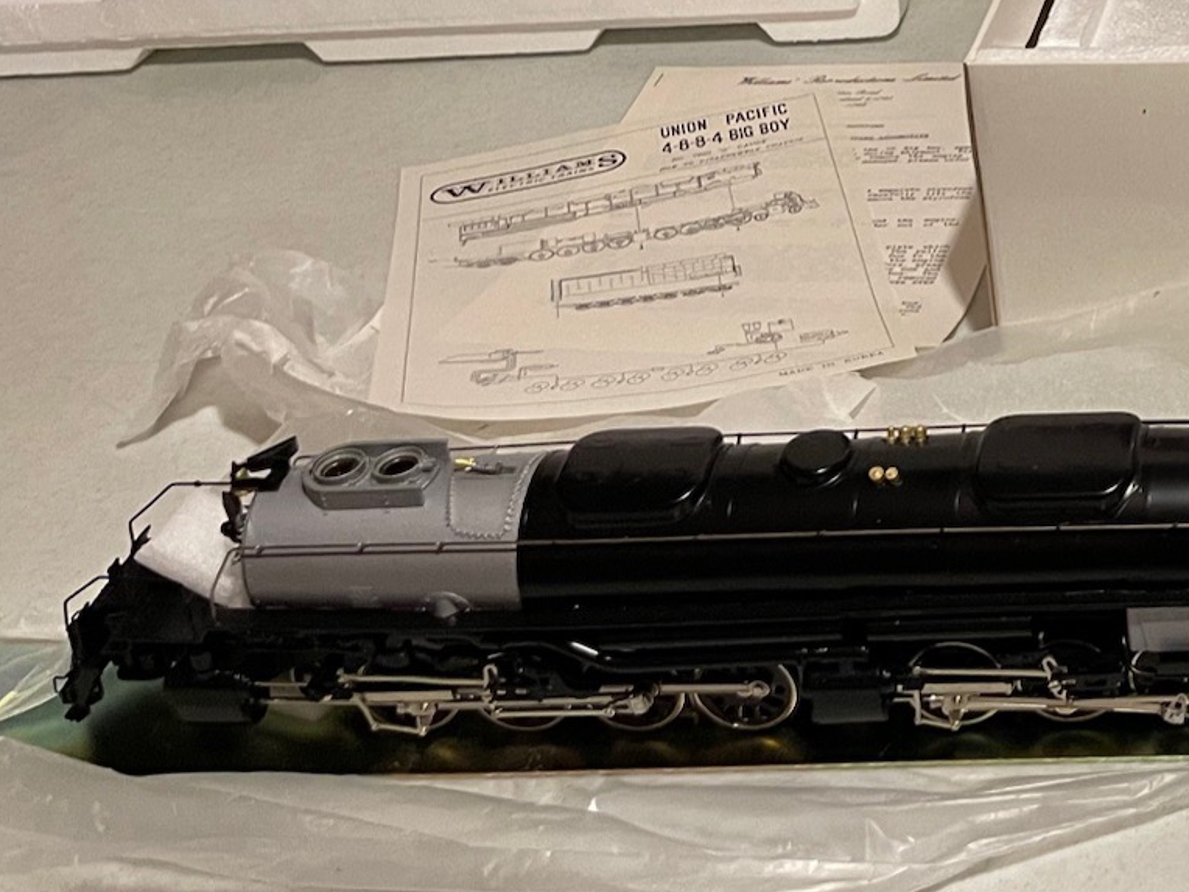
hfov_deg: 25.1
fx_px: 2301
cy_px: -255
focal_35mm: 67
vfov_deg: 20.2
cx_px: 1536
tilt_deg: -22.7
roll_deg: +1.1
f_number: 1.6
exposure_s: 1/60
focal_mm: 5.1
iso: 250
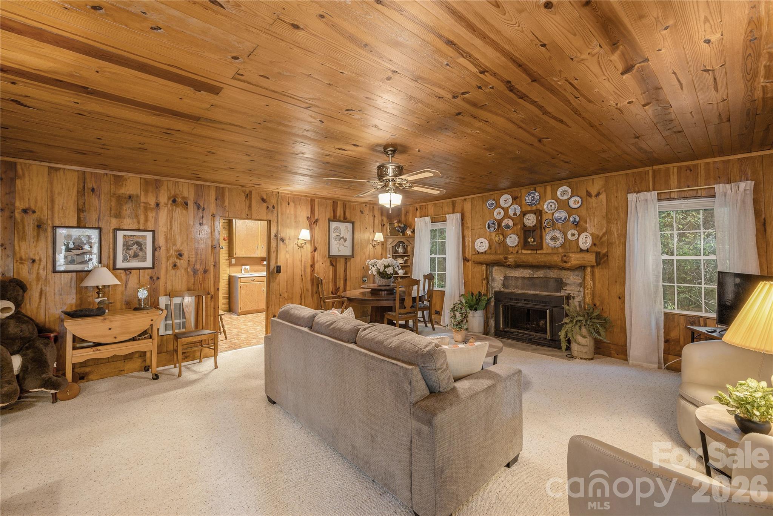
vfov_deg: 81.3
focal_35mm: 14
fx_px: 301
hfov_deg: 104.2
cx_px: 386
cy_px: 258
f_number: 7.1
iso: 320
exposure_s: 1/8
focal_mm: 14
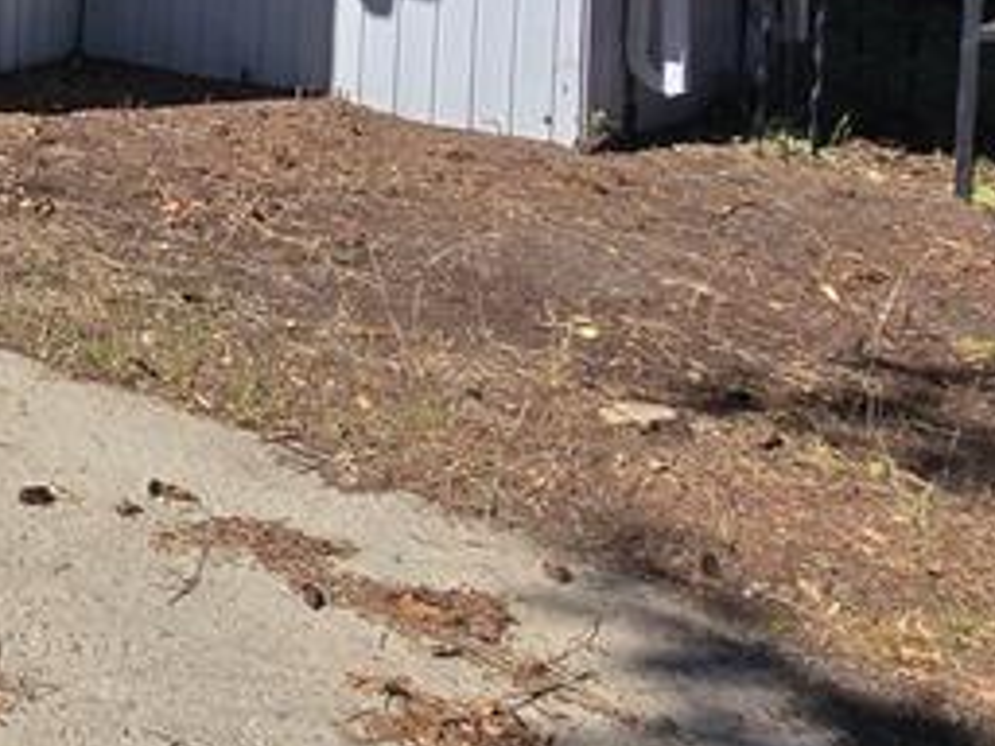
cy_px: -175
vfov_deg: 25.0
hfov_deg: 26.0
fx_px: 1495
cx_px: -536
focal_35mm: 52
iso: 50
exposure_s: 1/3151
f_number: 2.2
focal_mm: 2.2
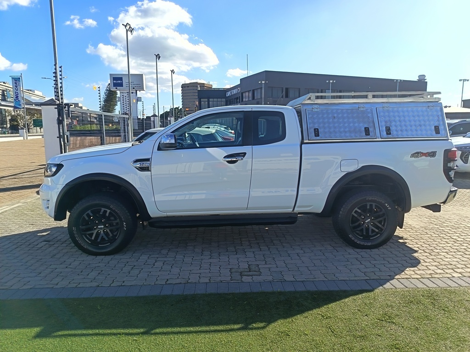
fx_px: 326
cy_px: 176
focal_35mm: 24
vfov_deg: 56.8
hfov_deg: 71.6
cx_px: 235
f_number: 1.75
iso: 100
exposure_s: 1/692
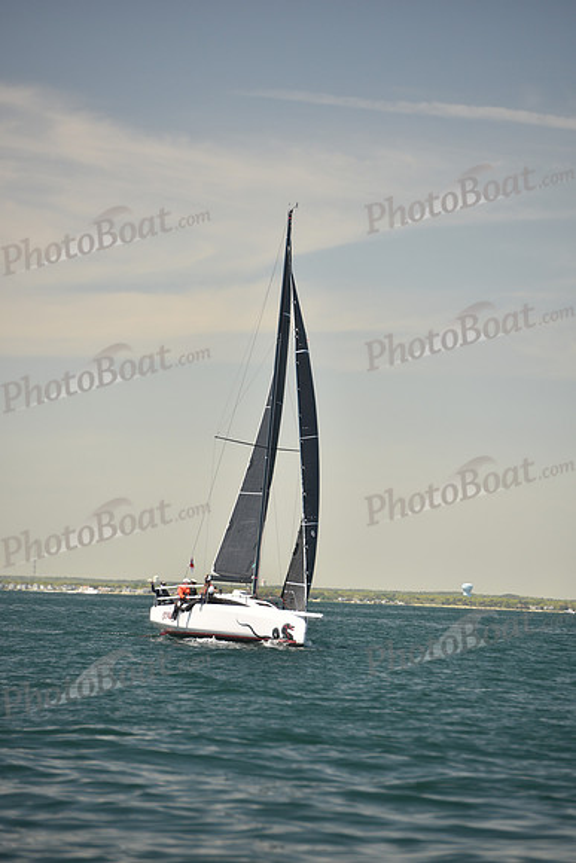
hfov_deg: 6.9
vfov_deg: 10.3
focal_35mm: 200
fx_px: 4797
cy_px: 432
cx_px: 288
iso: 250
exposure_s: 1/800
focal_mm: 200
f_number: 4.5
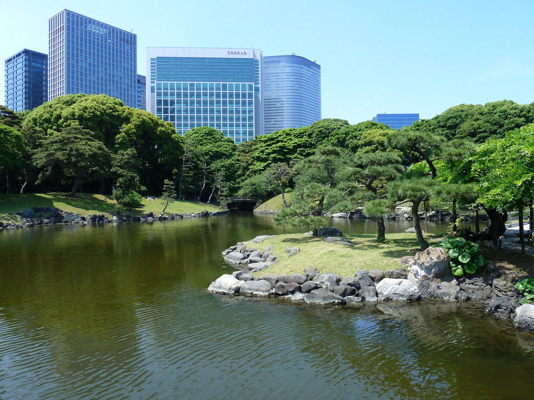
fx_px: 386
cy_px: 200
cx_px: 267
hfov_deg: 69.4
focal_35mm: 25
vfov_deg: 54.9
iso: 80
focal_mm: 4.1
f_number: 4
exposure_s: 1/250
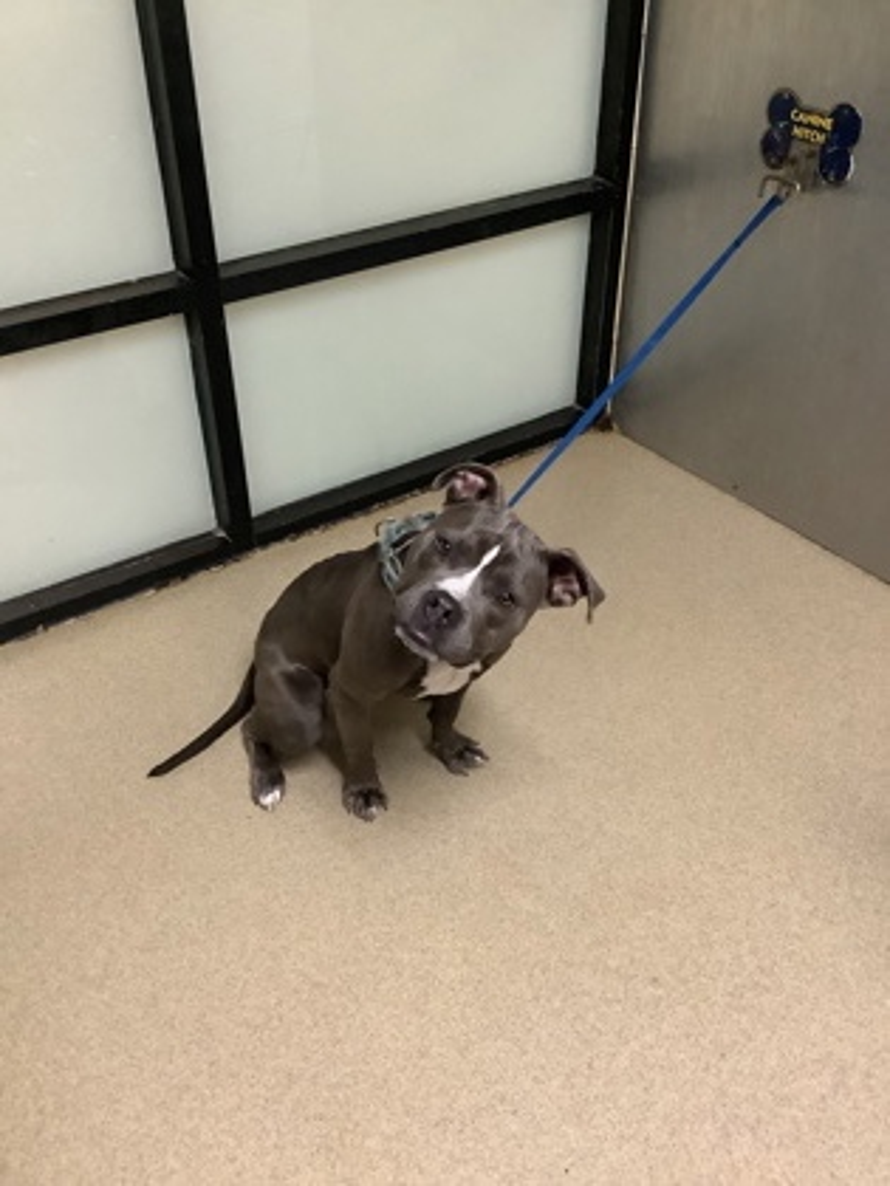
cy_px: 593
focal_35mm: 31
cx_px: 445
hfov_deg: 45.4
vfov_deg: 58.4
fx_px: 1063
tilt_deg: -37.4
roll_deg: +0.9
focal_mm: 3.3
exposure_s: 1/33
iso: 400
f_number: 2.4
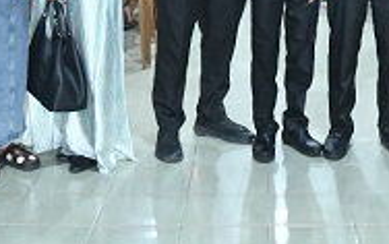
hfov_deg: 22.5
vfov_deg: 13.3
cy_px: -155
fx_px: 966
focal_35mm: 91
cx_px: 302
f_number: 4
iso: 4000
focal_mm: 24
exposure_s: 1/80
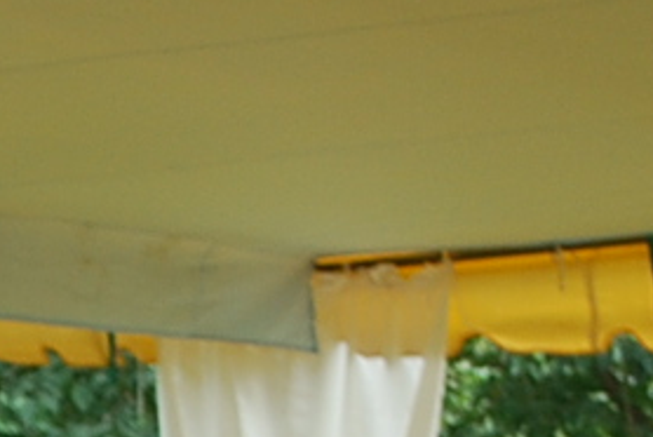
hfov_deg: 5.5
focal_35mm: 365
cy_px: 1203
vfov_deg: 3.7
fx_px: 6636
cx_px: -684
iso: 200
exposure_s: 1/25
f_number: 5.3
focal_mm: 35
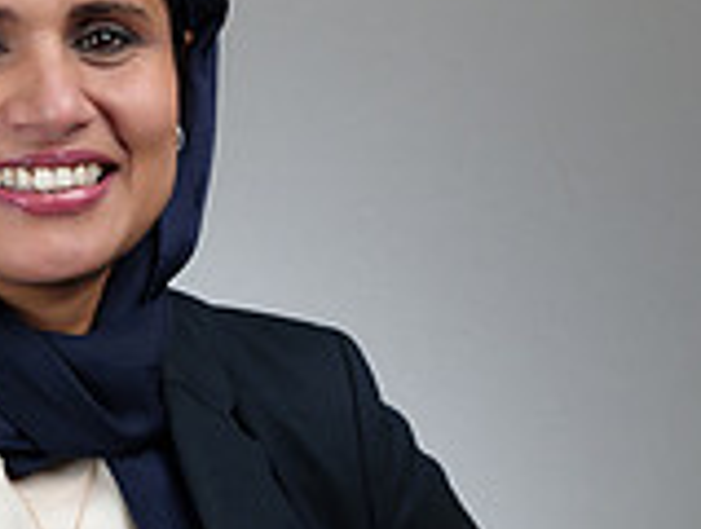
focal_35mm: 175
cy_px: 271
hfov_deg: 11.1
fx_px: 3552
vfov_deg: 8.5
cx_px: -57
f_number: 4
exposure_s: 1/250
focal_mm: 50
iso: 640
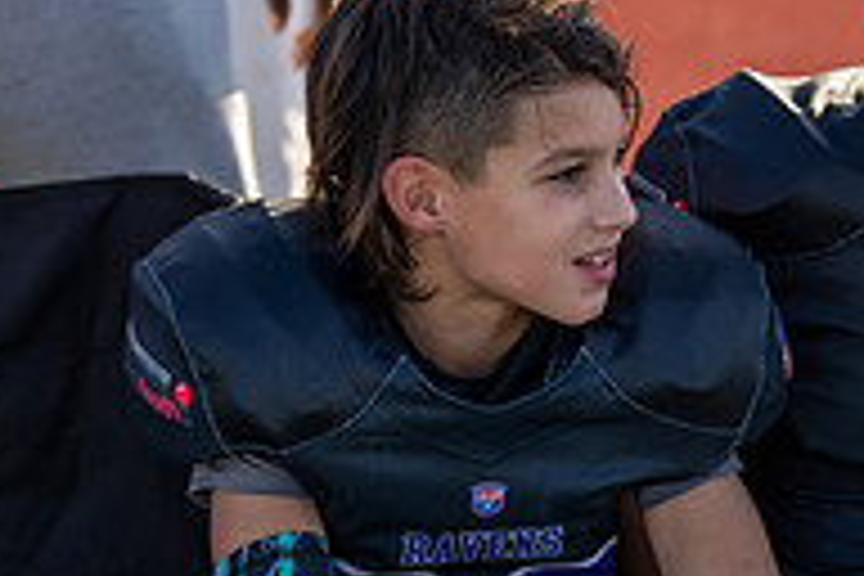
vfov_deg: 6.5
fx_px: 5064
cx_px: 482
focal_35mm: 211
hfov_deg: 9.8
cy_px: 313
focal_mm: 70
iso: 100
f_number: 2.8
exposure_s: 1/640
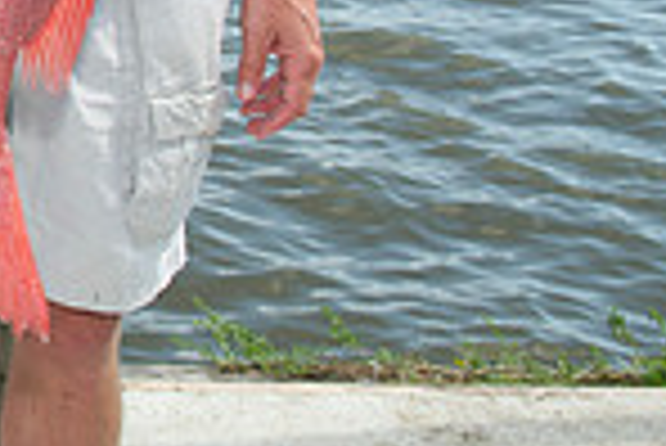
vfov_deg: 13.2
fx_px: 1741
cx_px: -446
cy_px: -338
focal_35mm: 94
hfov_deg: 18.2
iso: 125
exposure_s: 1/250
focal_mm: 24
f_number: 6.3
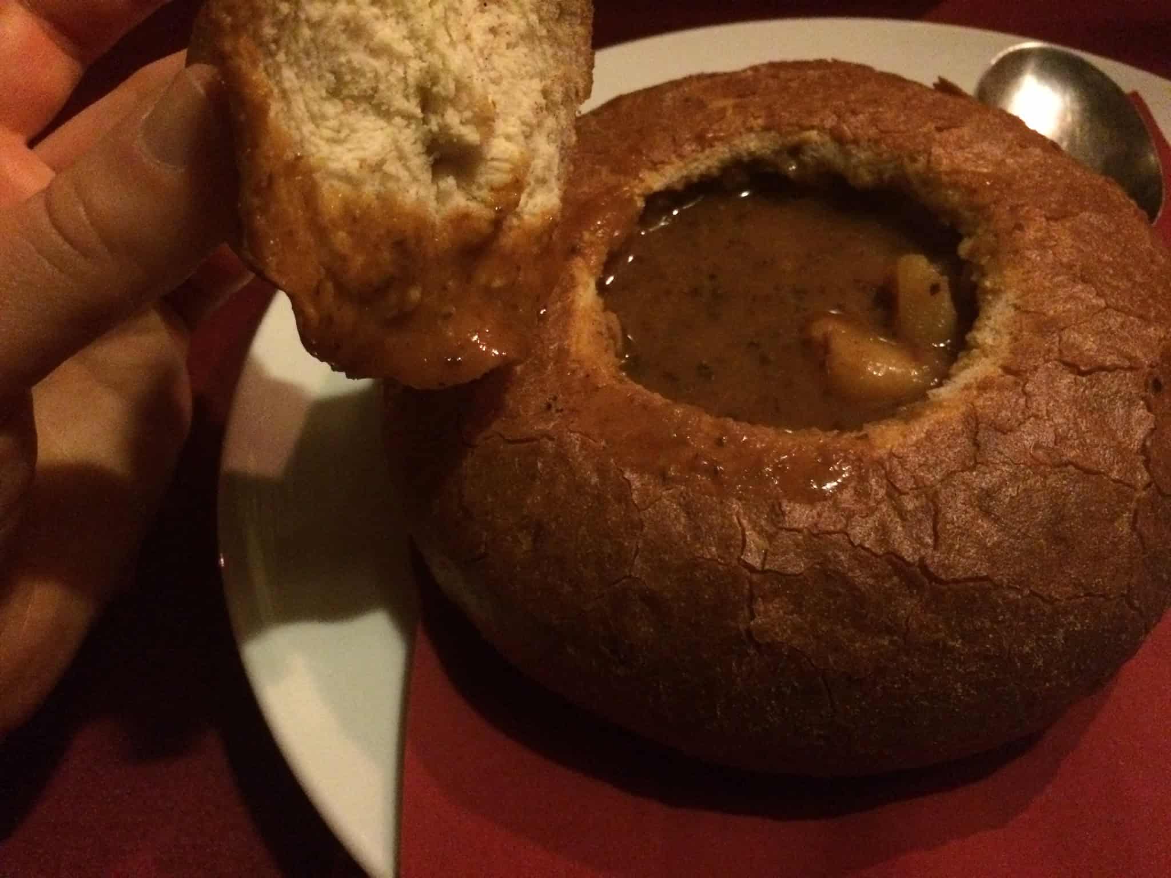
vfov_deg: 48.2
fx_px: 981
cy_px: 439
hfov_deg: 61.7
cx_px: 586
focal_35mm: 29
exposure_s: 1/17
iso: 640
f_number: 2.2
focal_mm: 4.2
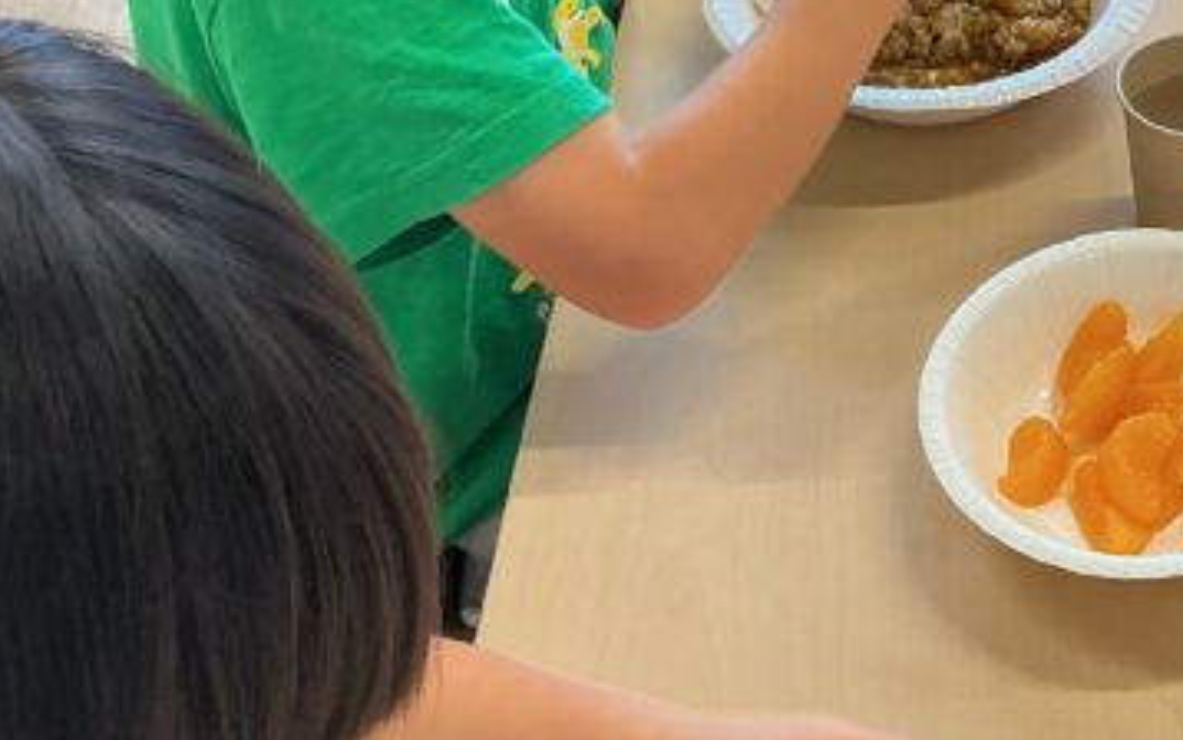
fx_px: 2129
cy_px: -132
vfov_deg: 18.7
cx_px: 1176
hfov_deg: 29.1
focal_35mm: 66
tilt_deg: -33.8
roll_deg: +0.1
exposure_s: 1/120
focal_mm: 3
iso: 50
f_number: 1.8
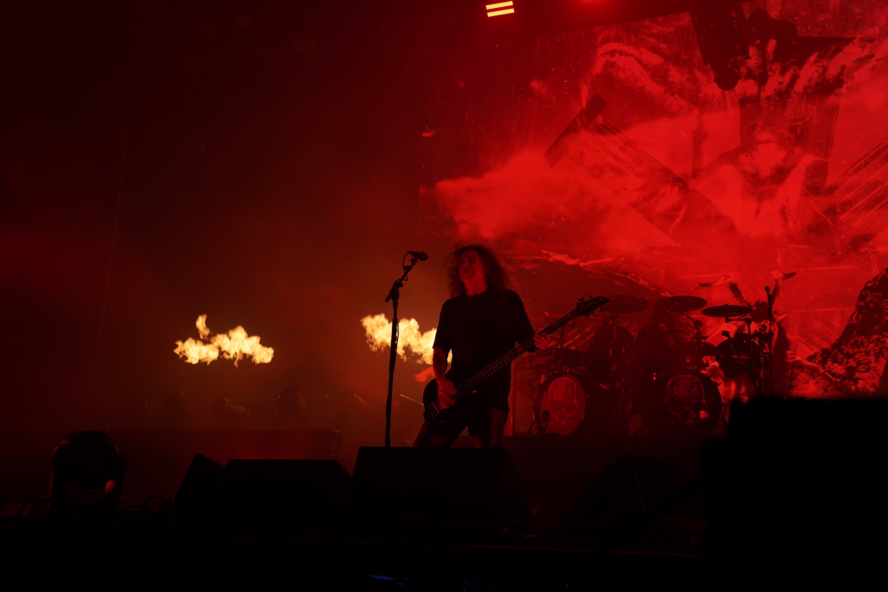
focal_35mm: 42
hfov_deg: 46.4
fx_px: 1036
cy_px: 296
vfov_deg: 31.9
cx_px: 444
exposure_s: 1/50
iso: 100
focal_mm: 42
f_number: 4
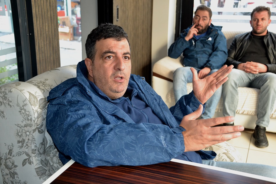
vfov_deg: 28.9
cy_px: 92
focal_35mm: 46
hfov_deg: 42.3
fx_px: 356
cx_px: 138
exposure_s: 1/60
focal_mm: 31
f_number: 4
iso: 1250
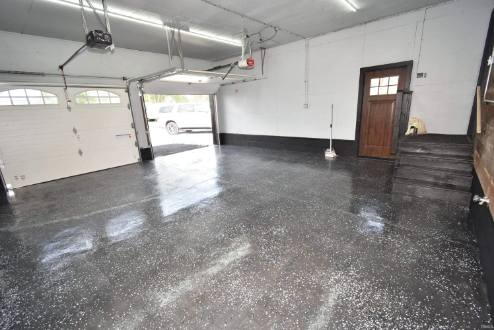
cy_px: 165
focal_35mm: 15
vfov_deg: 77.4
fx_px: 206
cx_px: 247
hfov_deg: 100.3
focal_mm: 10
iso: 400
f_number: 5.6
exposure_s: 1/100
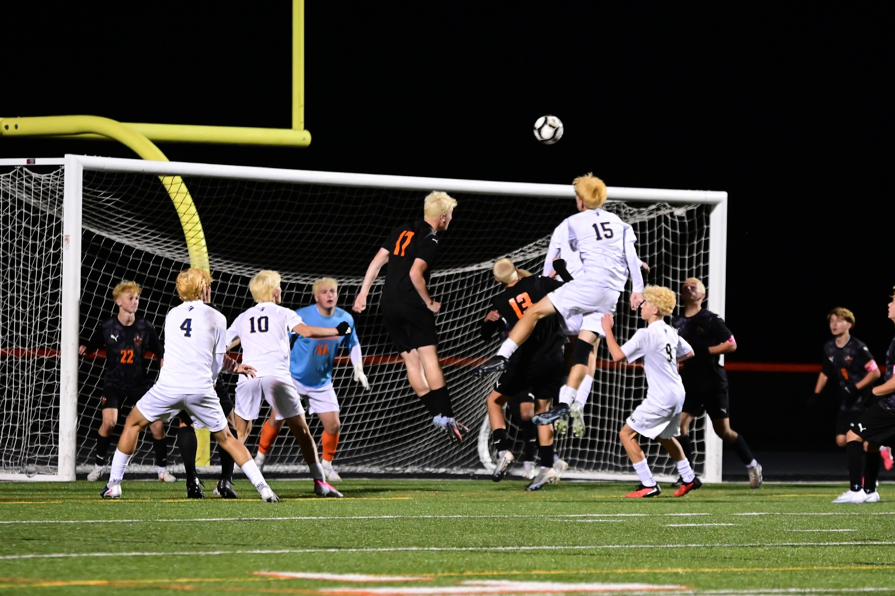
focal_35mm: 185
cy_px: 298
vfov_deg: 7.4
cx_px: 448
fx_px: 4596
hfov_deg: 11.1
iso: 11400
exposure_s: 1/1000
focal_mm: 185
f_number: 4.5
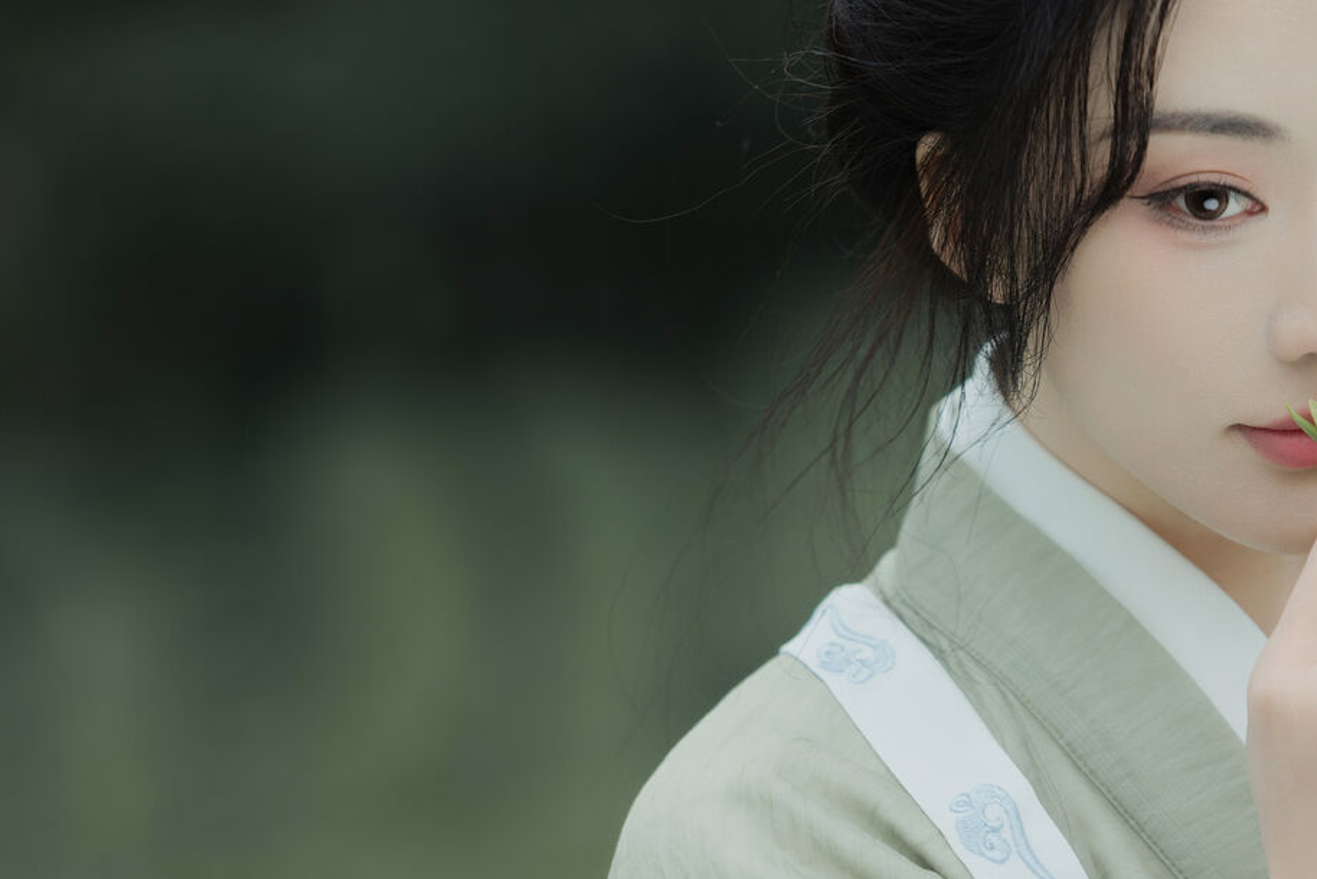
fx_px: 7684
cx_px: 827
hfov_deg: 9.8
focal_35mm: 210
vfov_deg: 6.5
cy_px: 519
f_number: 4
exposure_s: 1/640
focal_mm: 160
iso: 250
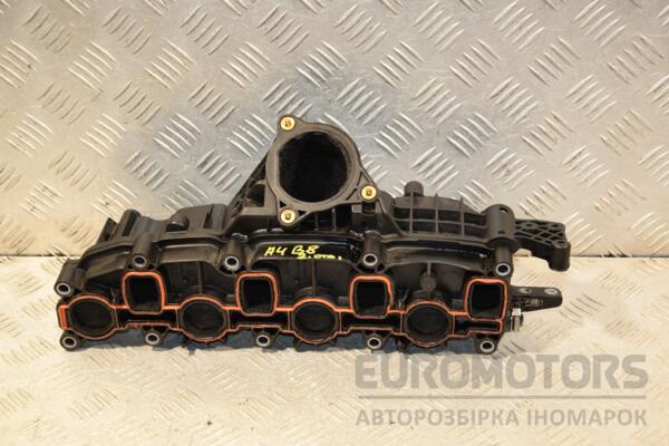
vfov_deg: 20.2
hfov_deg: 29.9
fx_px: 1254
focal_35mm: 68
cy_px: 223
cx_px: 334
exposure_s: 1/160
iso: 800
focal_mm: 45
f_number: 4.8
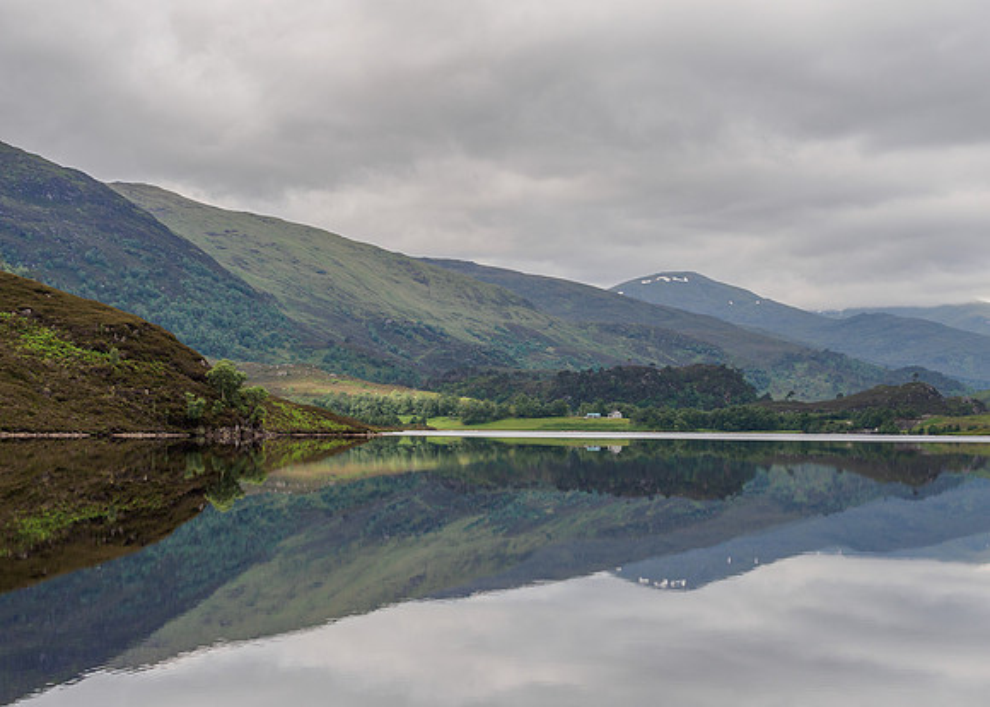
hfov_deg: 24.4
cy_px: 349
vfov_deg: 17.6
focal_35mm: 81
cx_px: 495
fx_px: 2287
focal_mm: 40
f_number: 7.1
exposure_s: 1/160
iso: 200
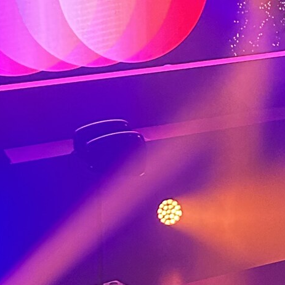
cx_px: 284
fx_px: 1183
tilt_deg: -14.9
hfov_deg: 13.5
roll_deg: +0.4
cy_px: 167
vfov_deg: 13.7
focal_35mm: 127
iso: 500
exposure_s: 1/48
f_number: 1.5
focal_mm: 5.7
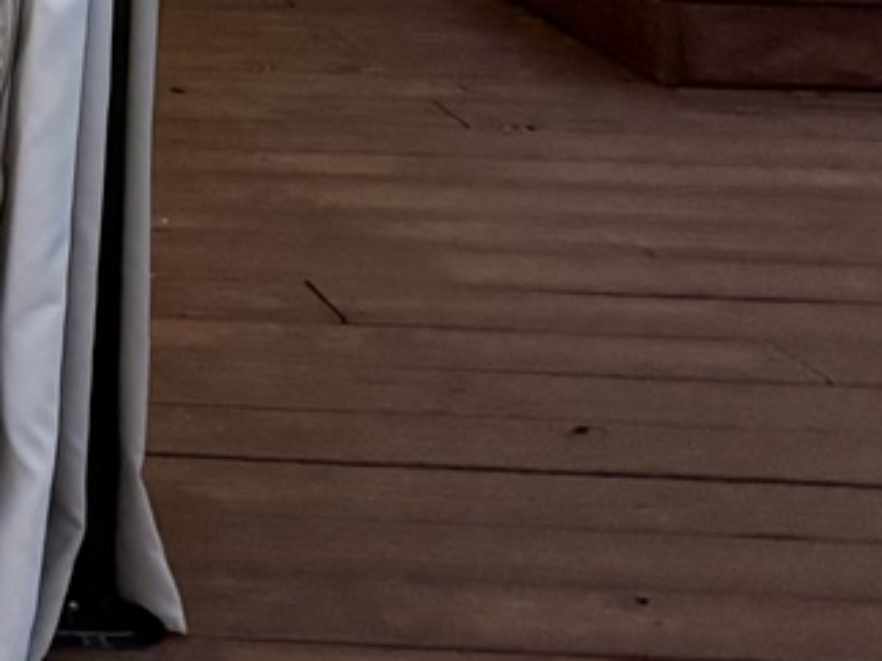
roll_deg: +0.2
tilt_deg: -3.2
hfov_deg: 14.3
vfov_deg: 12.7
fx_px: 2725
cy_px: -503
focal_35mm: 107
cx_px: -1038
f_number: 1.78
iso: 800
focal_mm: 6.76
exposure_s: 1/30
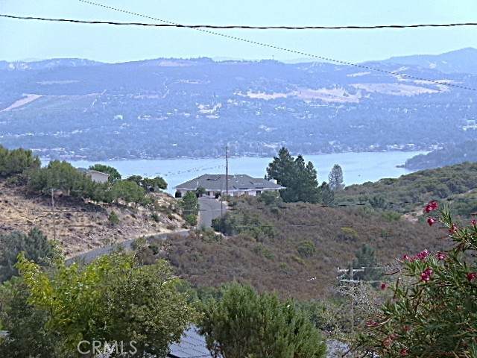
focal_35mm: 175
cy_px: 179
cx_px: 238
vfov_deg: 8.5
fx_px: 2411
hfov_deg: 11.3
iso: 100
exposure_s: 1/300
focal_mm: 31.3
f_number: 5.3
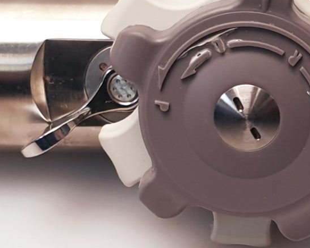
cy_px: 257
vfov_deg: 12.8
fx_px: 1092
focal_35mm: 119
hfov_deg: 15.8
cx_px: 317
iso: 64
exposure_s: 1/50
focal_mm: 4.3
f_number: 2.4
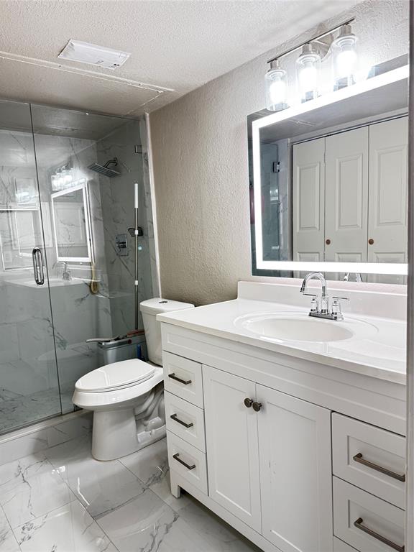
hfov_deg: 56.8
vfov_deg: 71.6
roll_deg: +3.6
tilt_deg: -6.5
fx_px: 383
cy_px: 276
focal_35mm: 24
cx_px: 207
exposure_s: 1/63
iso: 200
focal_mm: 6.76
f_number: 1.78
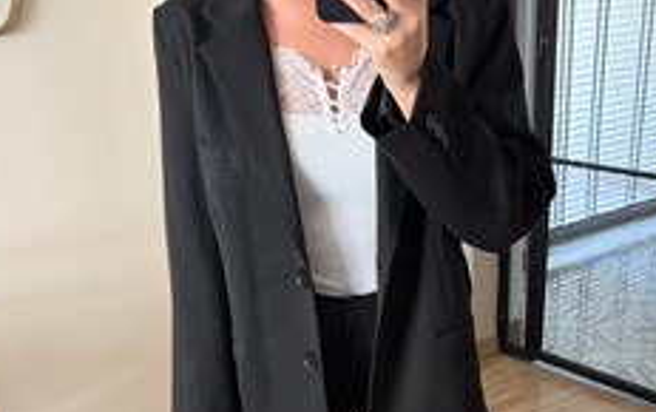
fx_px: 788
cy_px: 475
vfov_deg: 26.5
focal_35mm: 44
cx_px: 389
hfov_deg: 45.0
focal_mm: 6.76
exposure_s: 1/60
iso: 250
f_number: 1.78
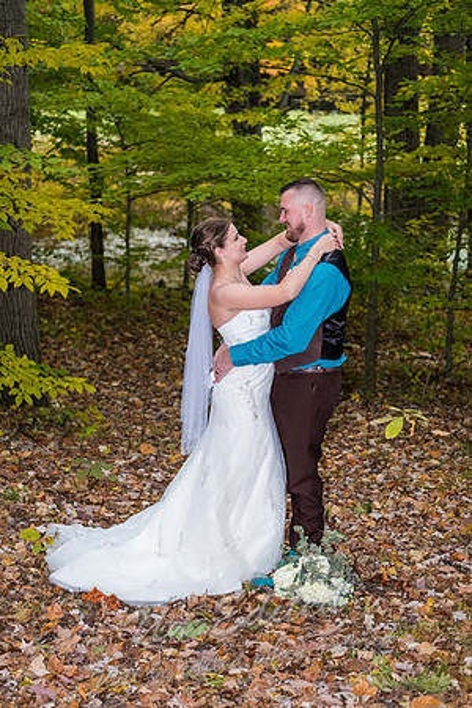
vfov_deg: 27.0
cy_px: 354
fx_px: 1475
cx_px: 236
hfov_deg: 18.2
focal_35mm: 75
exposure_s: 1/200
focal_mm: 50
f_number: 2.8
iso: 1600
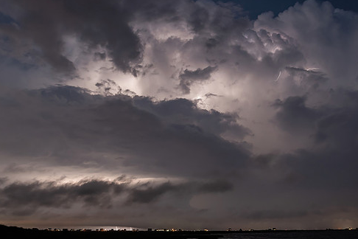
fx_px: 388
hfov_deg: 49.0
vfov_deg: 33.9
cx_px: 225
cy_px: 79
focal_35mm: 39
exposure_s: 2.5
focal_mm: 24
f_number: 4.5
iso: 1600
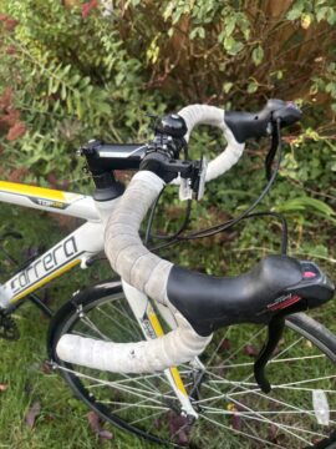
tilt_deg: -44.5
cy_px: 224
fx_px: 336
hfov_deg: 53.1
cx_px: 168
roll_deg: -7.1
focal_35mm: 26
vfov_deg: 67.3
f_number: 1.6
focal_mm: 5.96
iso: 250
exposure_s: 1/60
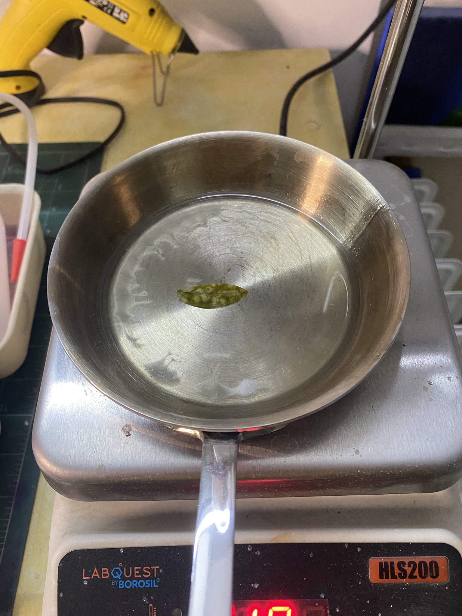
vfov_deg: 67.3
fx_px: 463
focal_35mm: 26
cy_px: 308
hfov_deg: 53.1
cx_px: 231
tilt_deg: -57.7
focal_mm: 4.25
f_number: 1.8
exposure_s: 1/50
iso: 320
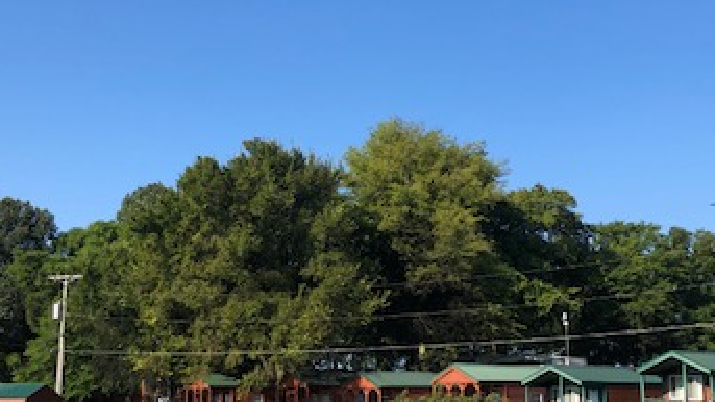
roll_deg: -0.2
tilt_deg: +11.6
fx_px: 1081
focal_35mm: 57
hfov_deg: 36.6
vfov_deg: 21.1
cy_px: 162
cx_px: 323
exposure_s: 1/1453
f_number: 1.8
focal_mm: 3.99
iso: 20
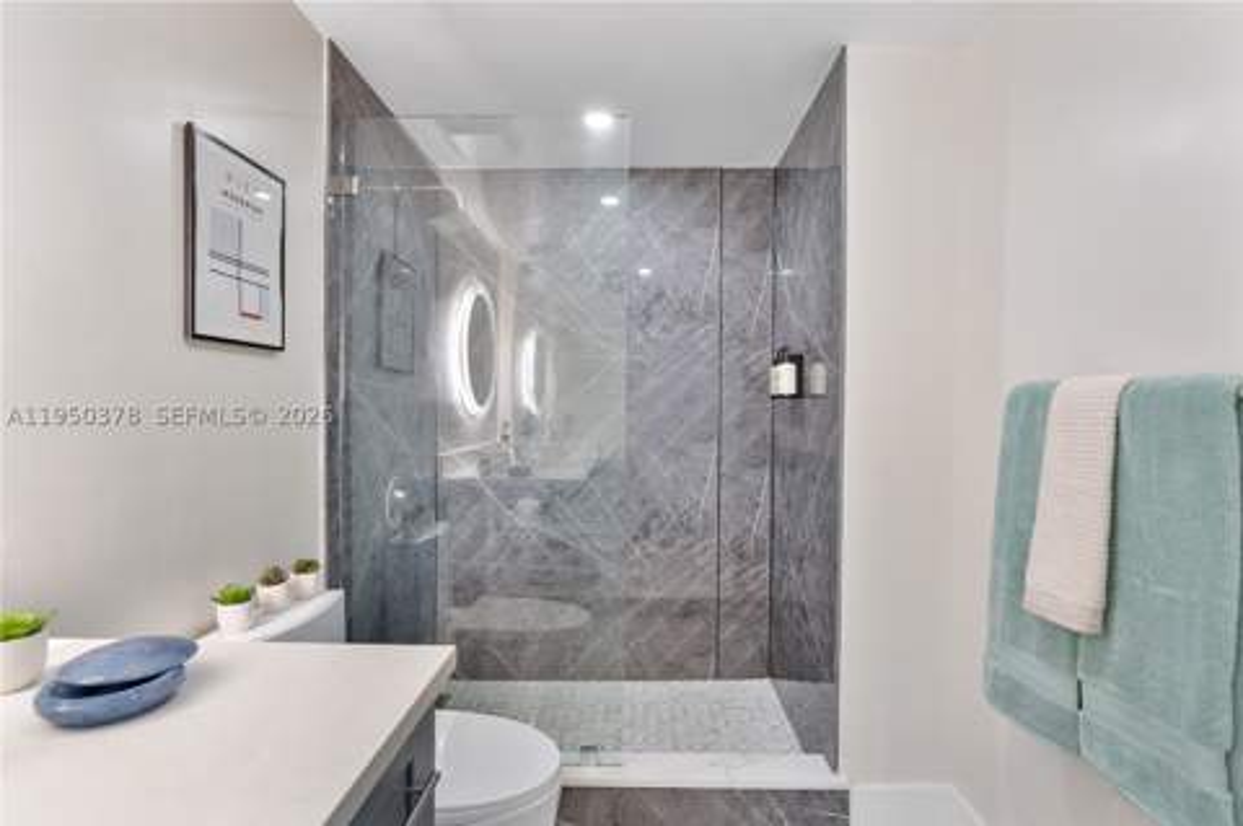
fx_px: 586
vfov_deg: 70.3
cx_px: 622
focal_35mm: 17
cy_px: 413
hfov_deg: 93.3
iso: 640
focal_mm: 17
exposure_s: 1/15
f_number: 8
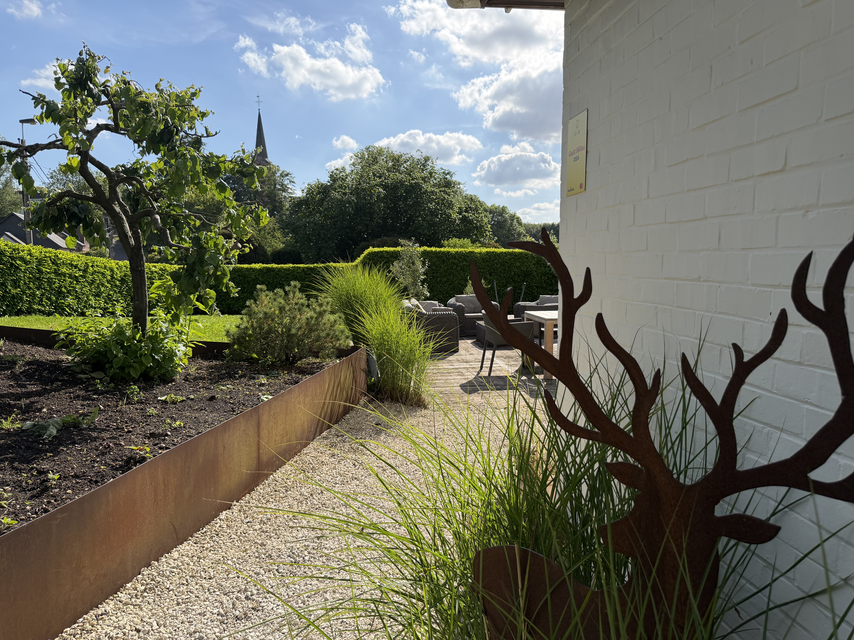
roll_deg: +0.0
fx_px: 592
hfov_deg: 71.6
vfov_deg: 56.8
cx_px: 427
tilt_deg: -6.1
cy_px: 320
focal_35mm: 24
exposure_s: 1/5319
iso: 100
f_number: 1.78
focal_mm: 6.76
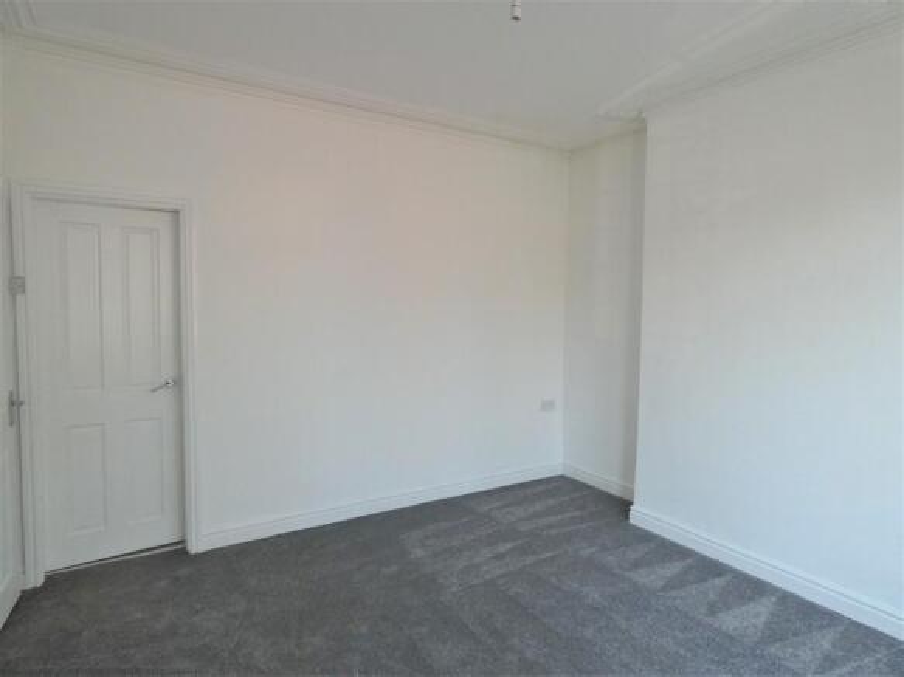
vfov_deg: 66.0
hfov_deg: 81.8
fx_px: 522
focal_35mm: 20
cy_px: 338
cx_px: 452
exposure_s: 1/125
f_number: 2.8
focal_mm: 3.6
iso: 250
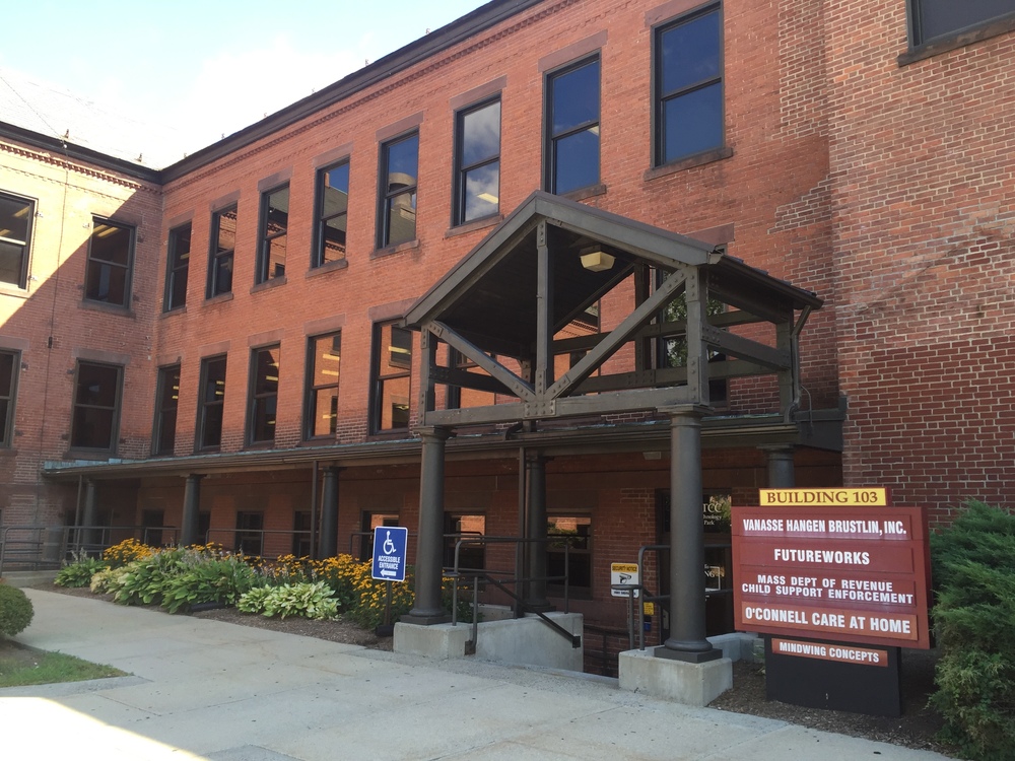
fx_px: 850
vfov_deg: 48.2
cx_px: 508
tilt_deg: +7.6
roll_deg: -1.5
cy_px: 380
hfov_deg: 61.7
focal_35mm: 29
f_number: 2.2
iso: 32
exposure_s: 1/216
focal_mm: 4.15
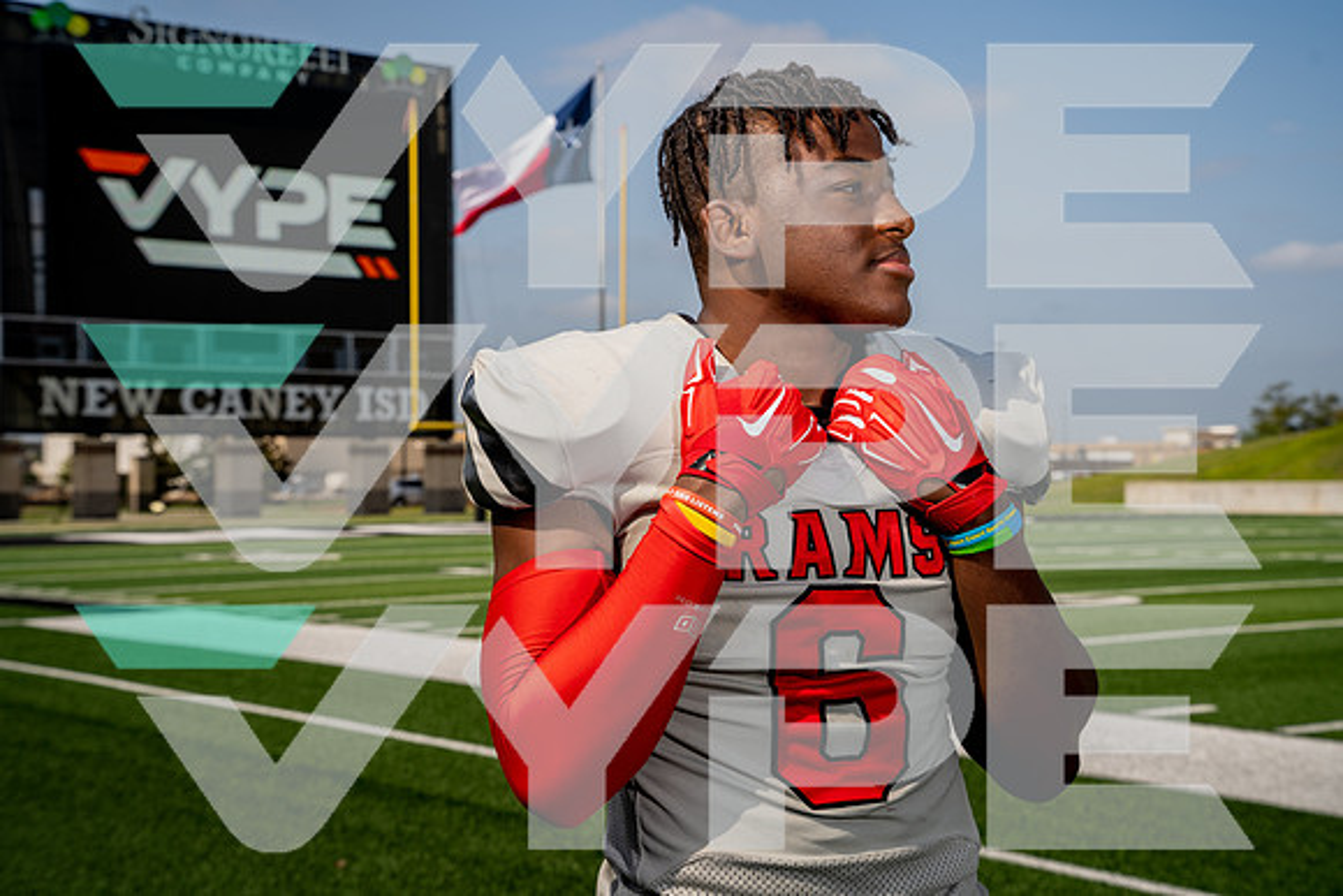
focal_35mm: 57
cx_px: 672
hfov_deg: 35.0
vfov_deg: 23.8
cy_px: 448
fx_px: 2127
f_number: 7.1
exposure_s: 1/250
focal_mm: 57
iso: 100
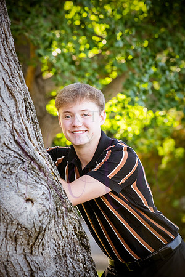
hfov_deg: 10.2
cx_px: 92
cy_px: 138
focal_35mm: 135
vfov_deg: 15.2
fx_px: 1041
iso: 800
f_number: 7.1
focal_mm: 135
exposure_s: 1/320
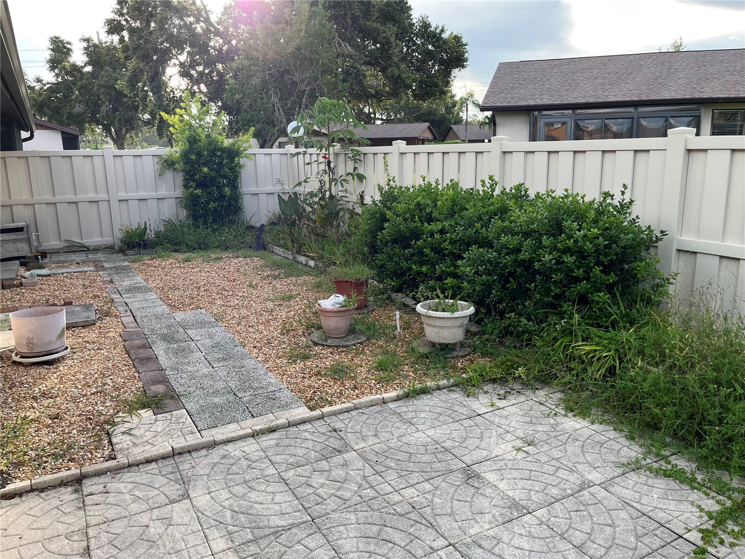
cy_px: 280
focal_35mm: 26
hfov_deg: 67.3
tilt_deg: -12.5
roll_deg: +0.5
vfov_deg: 53.1
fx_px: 560
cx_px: 372
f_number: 1.6
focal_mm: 5.1
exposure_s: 1/229
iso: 40
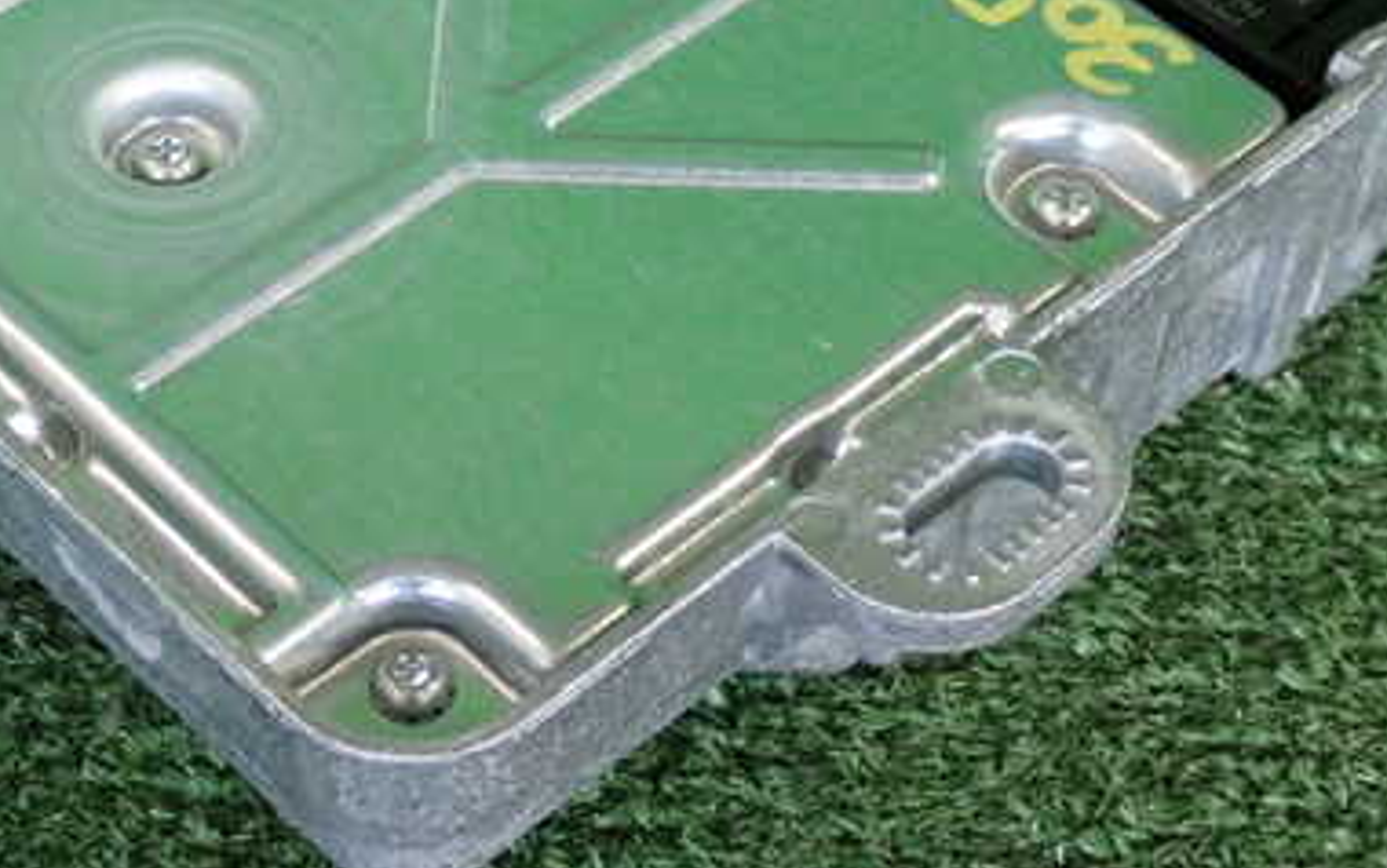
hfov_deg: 21.4
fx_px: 3669
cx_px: 496
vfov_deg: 13.4
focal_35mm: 97
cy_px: 171
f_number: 3.5
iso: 800
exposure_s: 1/125
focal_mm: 10.35
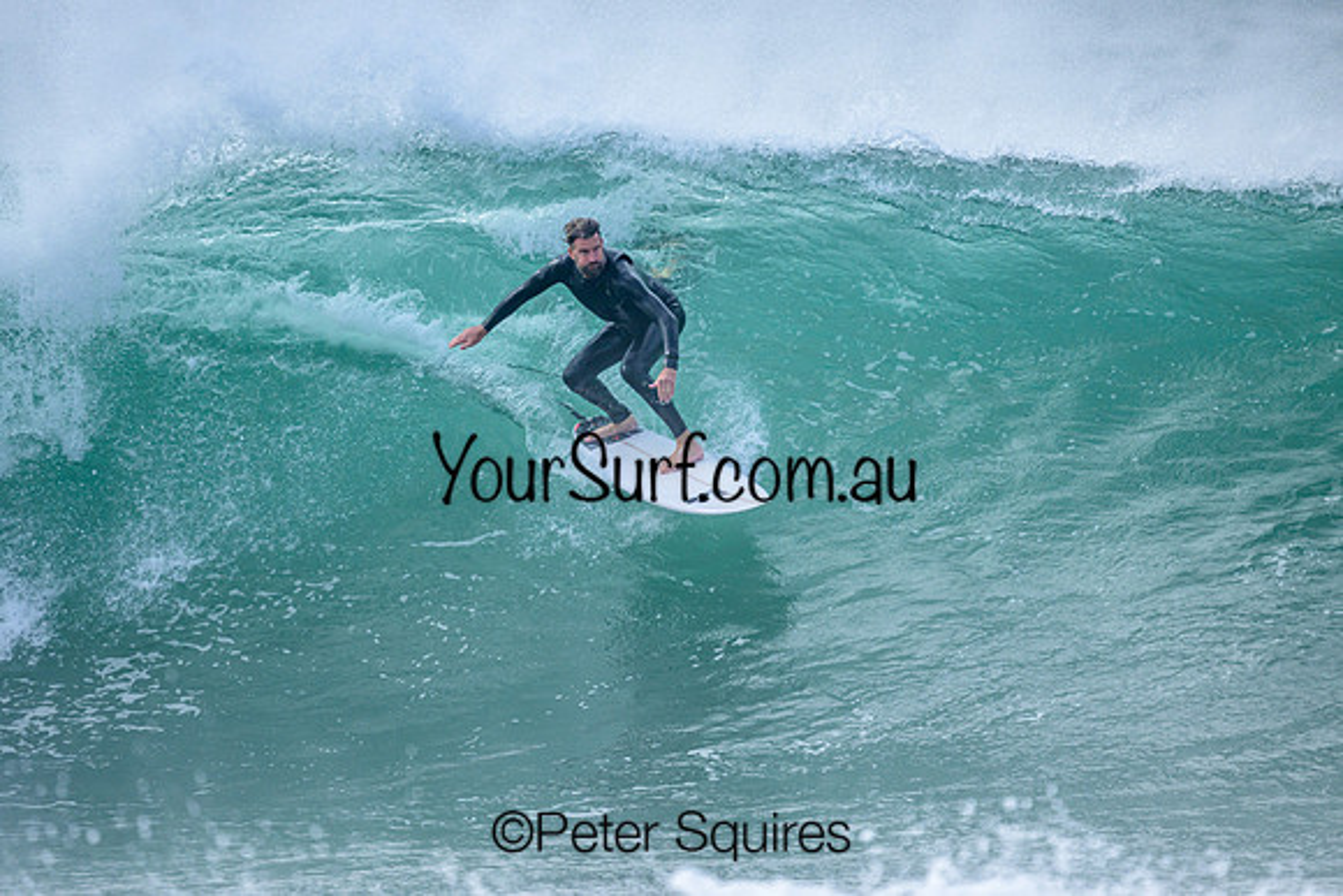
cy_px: 442
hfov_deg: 2.4
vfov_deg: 1.6
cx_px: 630
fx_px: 32509
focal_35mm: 871
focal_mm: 800
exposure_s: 1/2000
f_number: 6.3
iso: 500
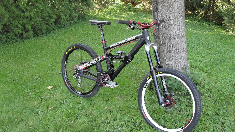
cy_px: 61
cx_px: 120
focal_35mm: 39
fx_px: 243
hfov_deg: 51.6
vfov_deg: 30.4
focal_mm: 6.3
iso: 160
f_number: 3.2
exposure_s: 1/30
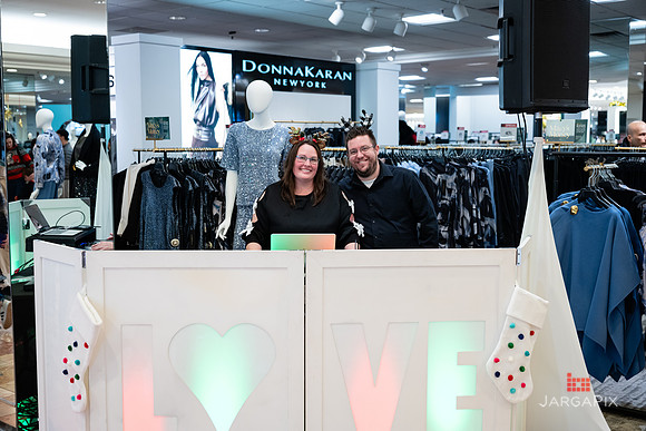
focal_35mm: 41
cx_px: 323
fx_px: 731
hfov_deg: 47.7
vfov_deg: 32.9
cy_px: 216
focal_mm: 40
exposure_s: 1/160
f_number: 3.2
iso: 1000
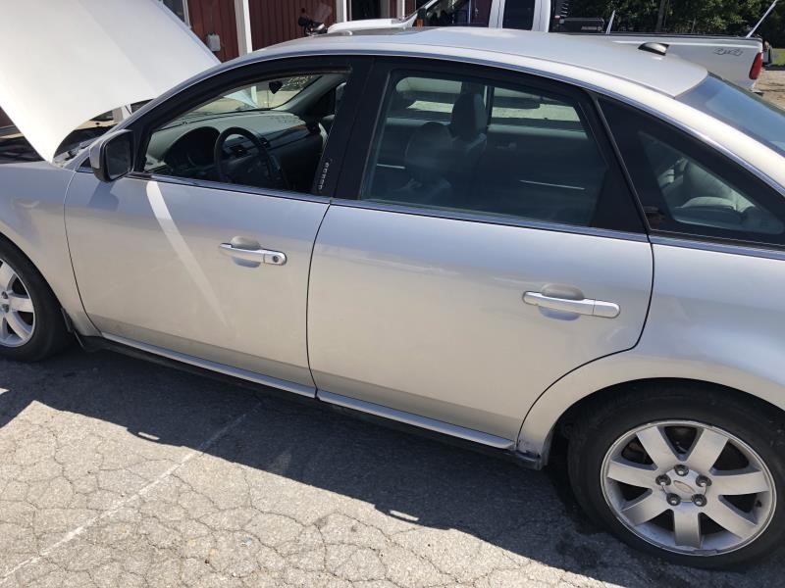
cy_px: 294
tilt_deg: -23.2
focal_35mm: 28
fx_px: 635
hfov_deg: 63.4
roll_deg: +2.7
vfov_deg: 49.7
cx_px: 392
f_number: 1.8
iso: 20
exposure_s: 1/1499
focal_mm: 3.99
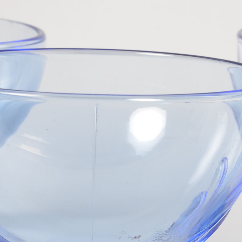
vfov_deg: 9.6
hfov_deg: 9.7
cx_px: 86
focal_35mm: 181
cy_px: 244
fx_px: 1432
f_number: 11
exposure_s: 1/125
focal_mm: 50
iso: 100
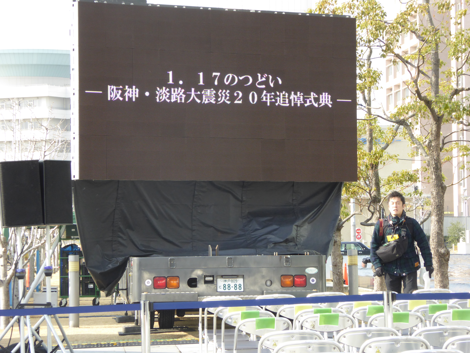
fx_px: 2037
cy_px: 176
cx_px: 235
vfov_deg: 9.9
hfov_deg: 13.2
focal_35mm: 150
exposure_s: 1/200
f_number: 5.3
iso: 200
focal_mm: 24.2
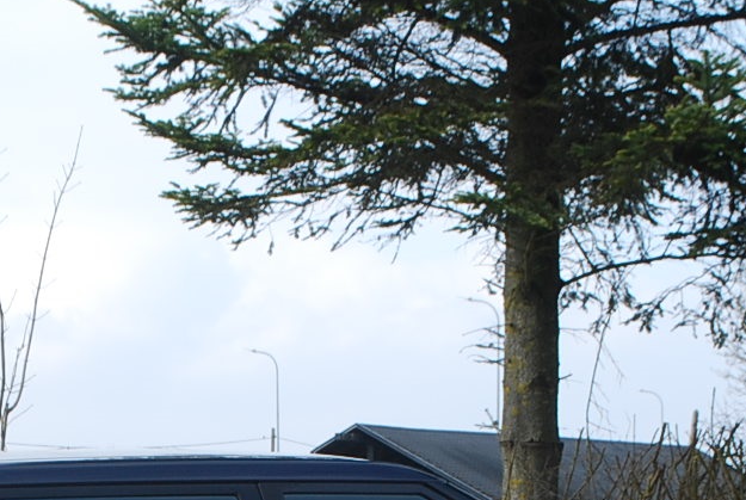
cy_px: 623
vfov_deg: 8.4
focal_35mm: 163
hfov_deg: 12.6
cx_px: 181
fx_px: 3374
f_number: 9
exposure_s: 1/160
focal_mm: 35
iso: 200
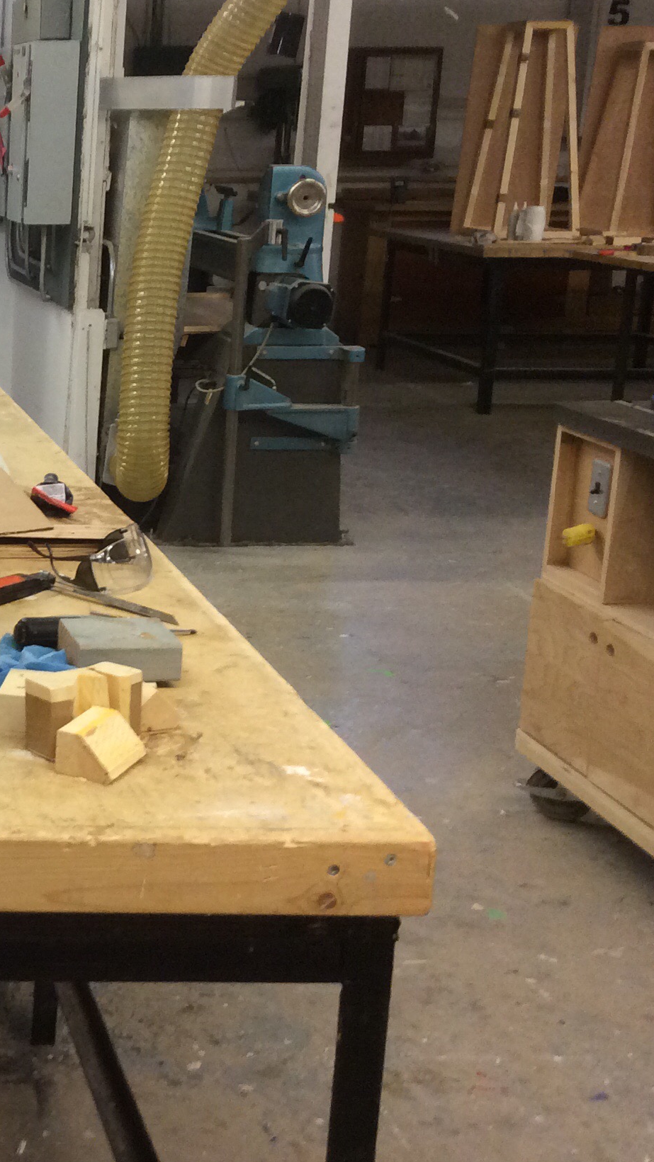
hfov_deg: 19.7
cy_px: 520
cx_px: -242
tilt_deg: -15.6
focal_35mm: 55
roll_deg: +0.2
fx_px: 1696
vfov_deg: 37.8
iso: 80
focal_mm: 3.3
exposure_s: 1/24
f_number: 2.4
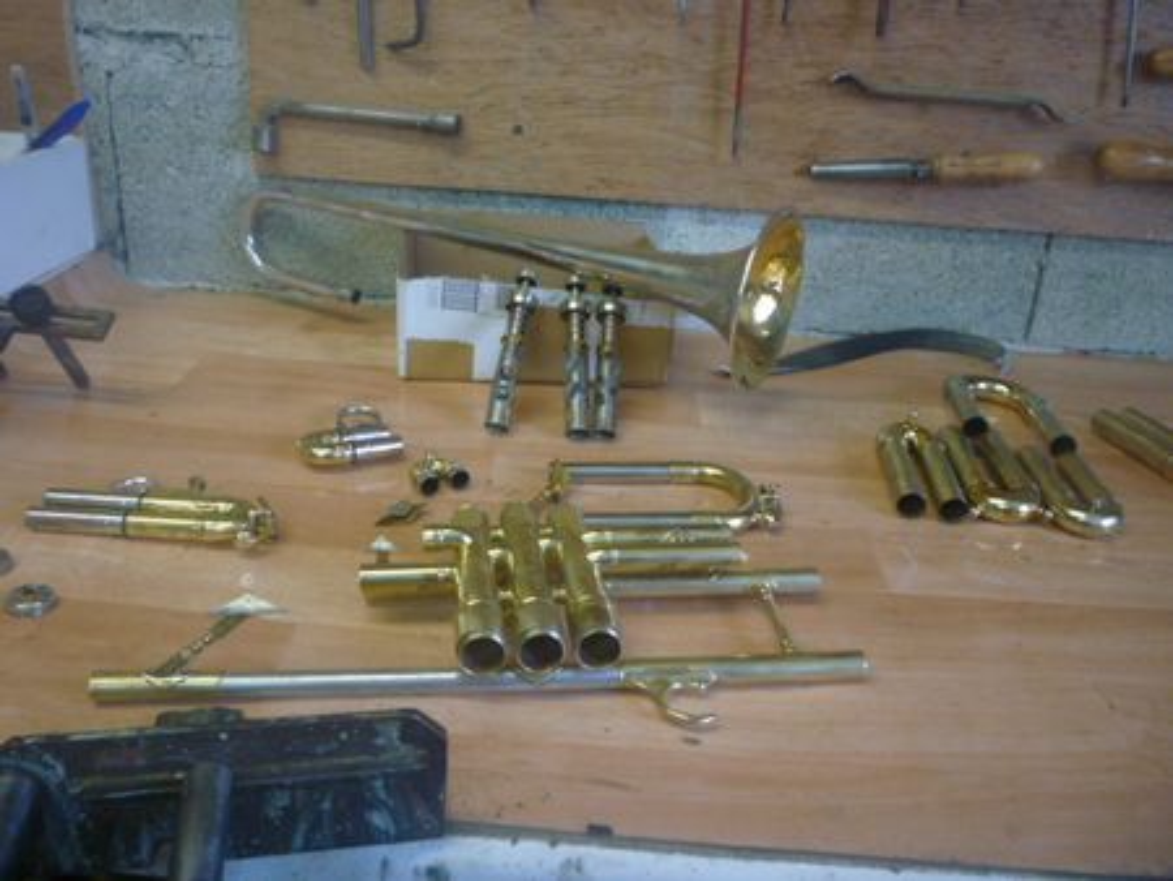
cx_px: 586
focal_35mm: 29
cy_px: 440
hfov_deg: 61.6
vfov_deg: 48.3
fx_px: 983
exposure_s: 1/30
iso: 250
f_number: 3.3
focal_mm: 5.2
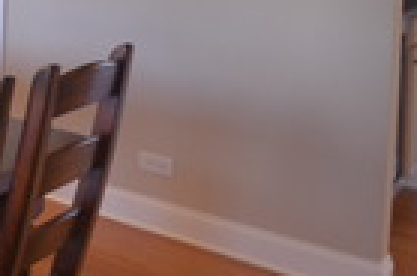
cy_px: -117
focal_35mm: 69
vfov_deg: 17.9
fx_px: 797
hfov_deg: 18.4
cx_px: -429
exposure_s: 1/30
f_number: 4
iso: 800
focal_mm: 10
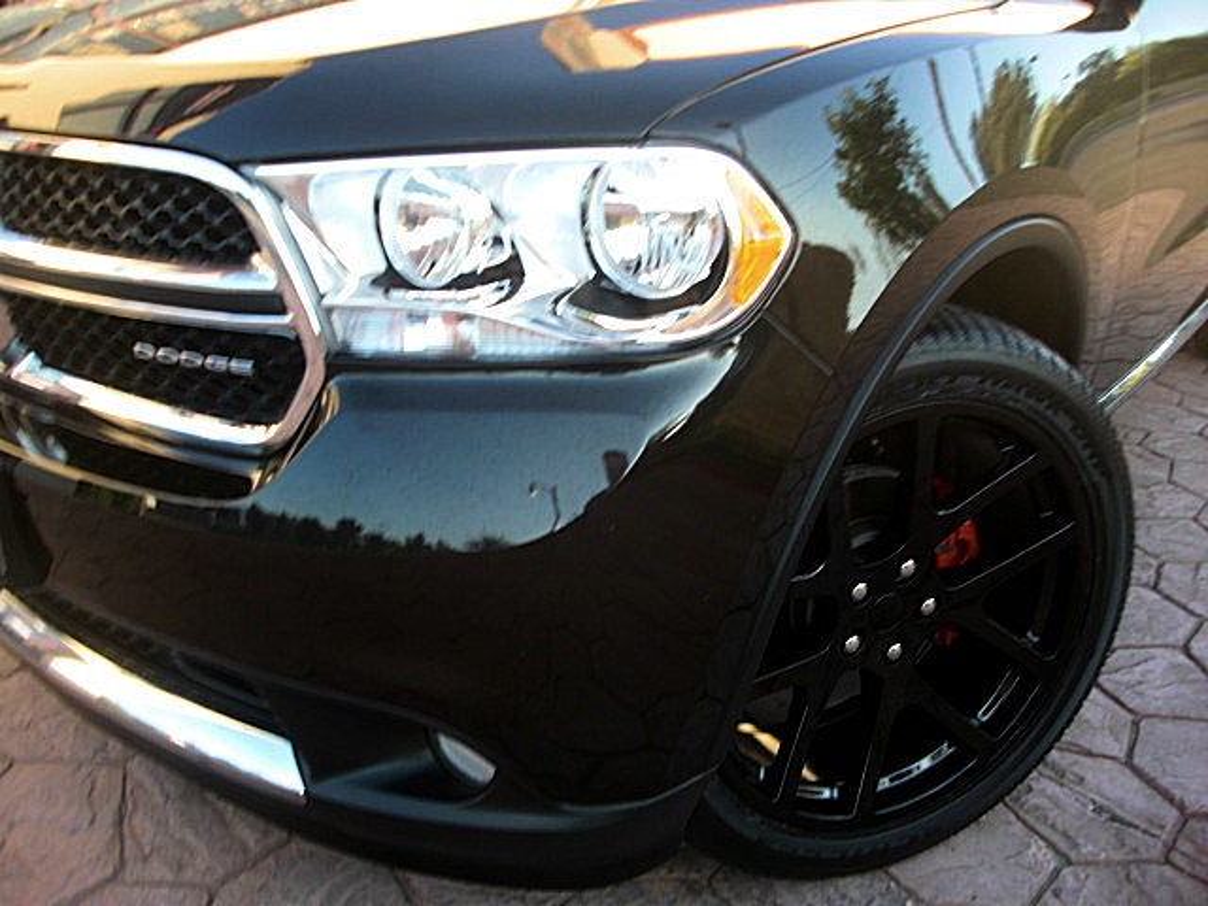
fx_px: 1256
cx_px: 604
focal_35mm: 36
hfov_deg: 51.4
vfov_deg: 39.7
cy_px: 453
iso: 50
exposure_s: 1/60
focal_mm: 6.3
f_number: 2.8
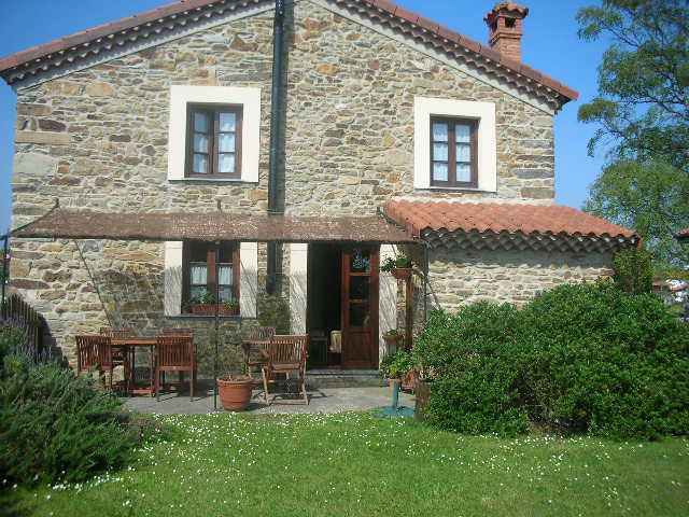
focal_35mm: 35
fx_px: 697
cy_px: 258
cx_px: 344
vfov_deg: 40.7
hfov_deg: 52.6
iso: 50
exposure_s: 1/100
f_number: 8.5
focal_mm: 5.8
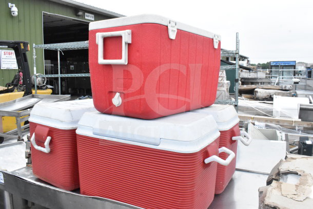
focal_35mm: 30
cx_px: 156
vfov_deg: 43.6
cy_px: 104
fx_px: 261
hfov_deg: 61.9
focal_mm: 20
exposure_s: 1/1000
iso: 6400
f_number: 16
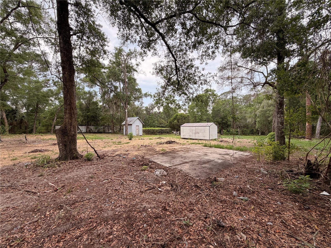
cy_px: 124
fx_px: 134
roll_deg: -0.4
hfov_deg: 102.1
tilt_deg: +0.5
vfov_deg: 85.7
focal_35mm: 14
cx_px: 166
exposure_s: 1/237
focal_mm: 2.22
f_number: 2.2
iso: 40
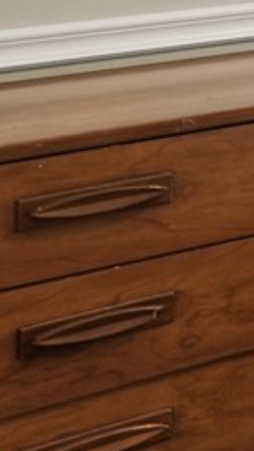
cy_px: -198
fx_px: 1340
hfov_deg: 6.4
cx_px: 1242
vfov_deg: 17.4
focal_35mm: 112
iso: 400
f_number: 10
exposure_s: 1/6
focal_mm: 16
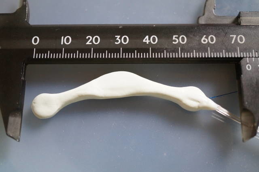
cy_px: 86
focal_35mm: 45
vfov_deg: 29.8
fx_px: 323
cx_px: 130
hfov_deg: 43.7
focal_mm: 30
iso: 2500
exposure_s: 1/60
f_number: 4
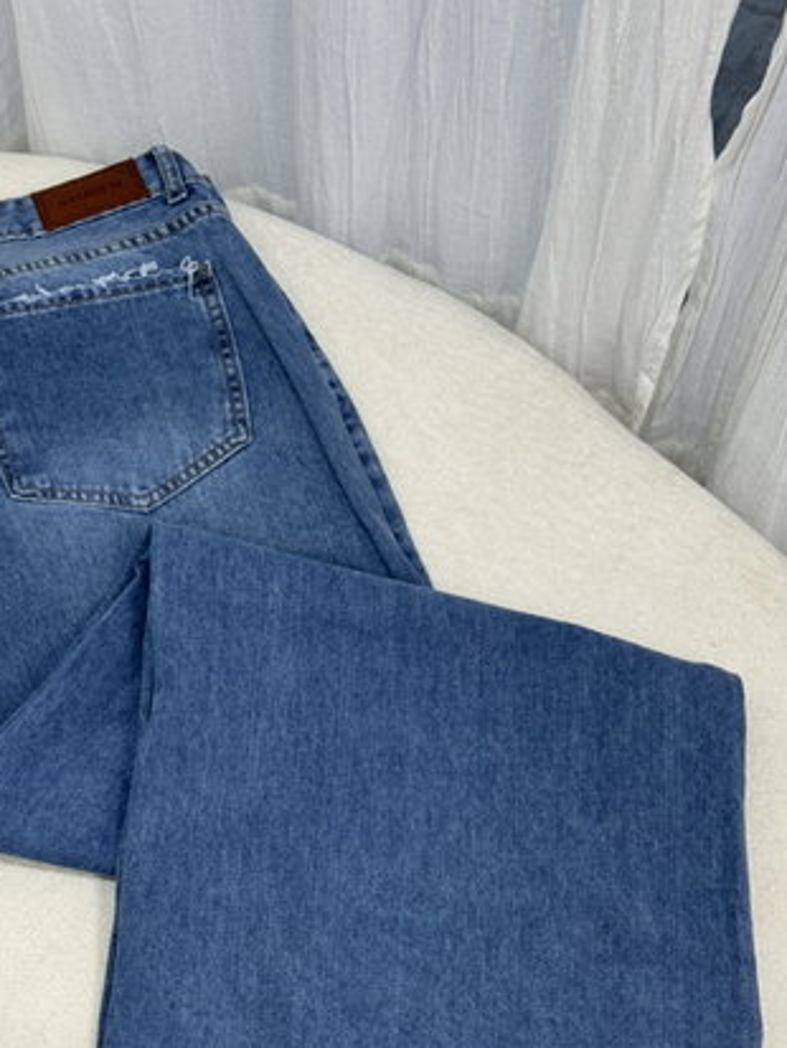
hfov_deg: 23.6
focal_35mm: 62
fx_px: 1878
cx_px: 307
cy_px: 633
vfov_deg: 31.1
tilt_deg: -61.2
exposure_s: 1/50
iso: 64
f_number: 1.78
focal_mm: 6.76
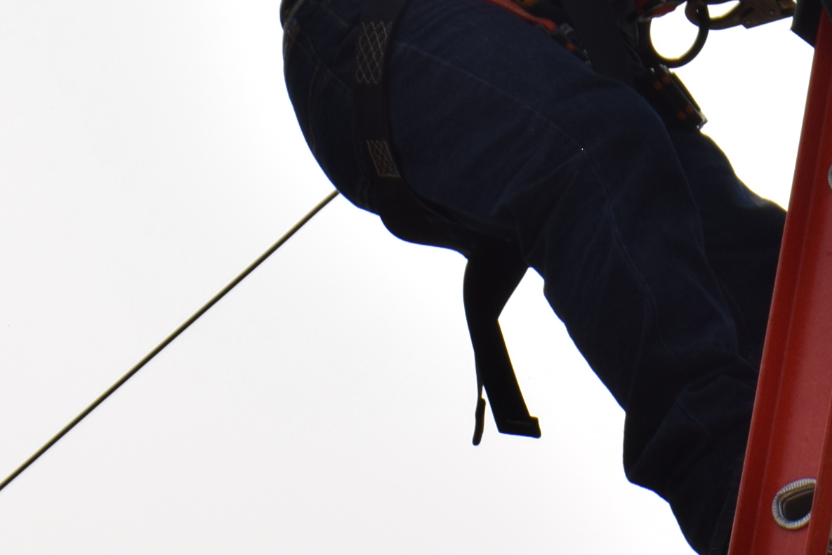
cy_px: -24
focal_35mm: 296
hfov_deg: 6.9
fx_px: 6843
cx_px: 1180
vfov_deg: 4.6
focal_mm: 52
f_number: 13
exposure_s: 1/640
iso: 200
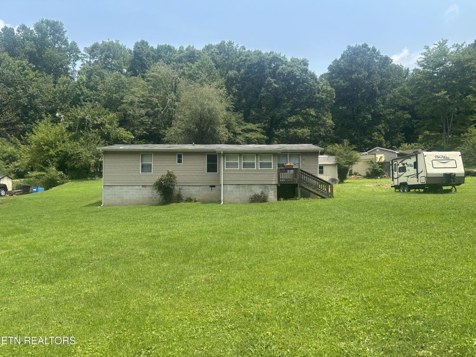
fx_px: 358
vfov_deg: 53.1
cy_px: 178
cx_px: 238
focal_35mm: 26
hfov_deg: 67.3
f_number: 1.6
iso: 50
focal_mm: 5.96
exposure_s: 1/1721
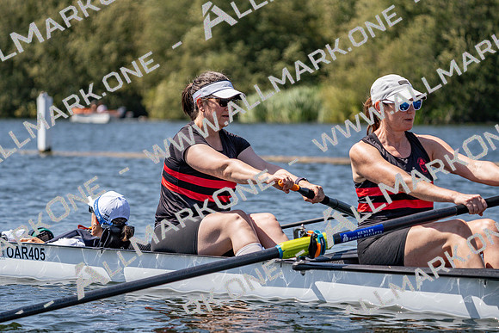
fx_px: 2773
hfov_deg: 10.3
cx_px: 250
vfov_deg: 6.9
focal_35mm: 200
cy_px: 166
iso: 250
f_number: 5.6
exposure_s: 1/2000
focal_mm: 200
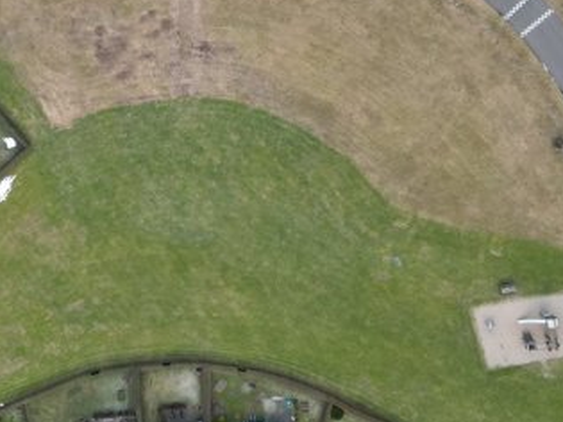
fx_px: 992
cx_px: 170
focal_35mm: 61
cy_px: 54
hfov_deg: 31.3
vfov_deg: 23.5
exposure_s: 1/640
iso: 200
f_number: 1.7
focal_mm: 6.72
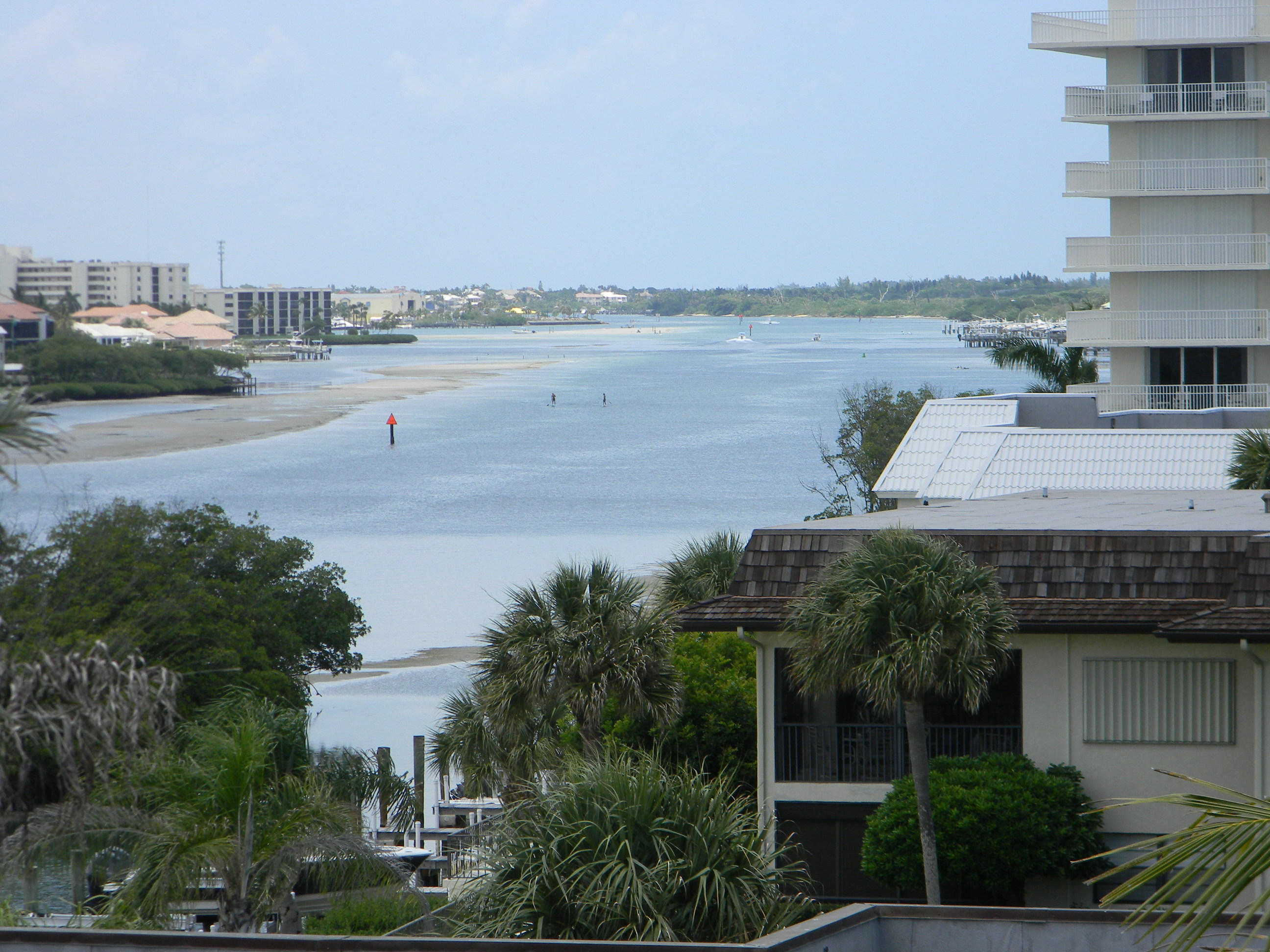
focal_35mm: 148
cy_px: 476
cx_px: 635
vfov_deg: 10.0
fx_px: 5430
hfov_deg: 13.3
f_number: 5
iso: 80
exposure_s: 1/423
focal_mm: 26.8
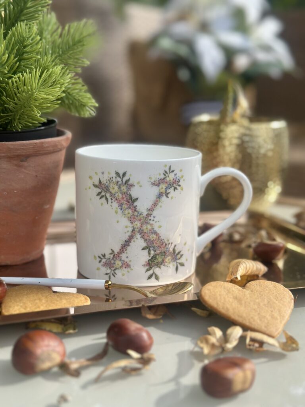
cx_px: 152
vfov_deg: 39.7
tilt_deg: -13.1
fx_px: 564
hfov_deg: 30.3
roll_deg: -0.8
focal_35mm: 48
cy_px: 204
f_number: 1.78
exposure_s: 1/1376
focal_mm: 6.86
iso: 80
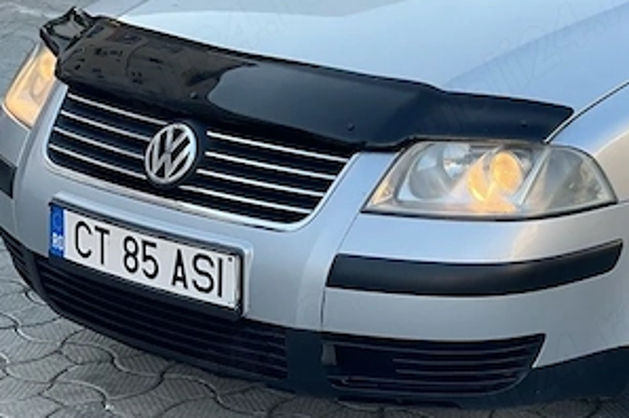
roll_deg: -1.4
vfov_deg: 12.5
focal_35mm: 109
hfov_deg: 18.4
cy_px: 76
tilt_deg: -11.0
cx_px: 606
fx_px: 1902
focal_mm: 6
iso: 25
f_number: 2
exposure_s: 1/136
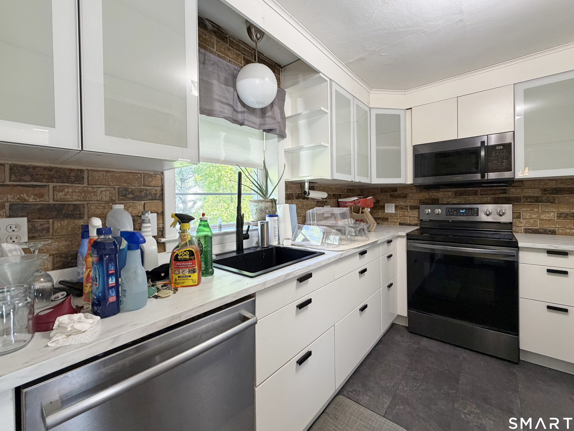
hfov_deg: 98.2
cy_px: 203
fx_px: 249
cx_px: 293
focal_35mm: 15
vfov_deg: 81.7
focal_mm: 2.22
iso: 250
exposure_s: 1/60
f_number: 2.2
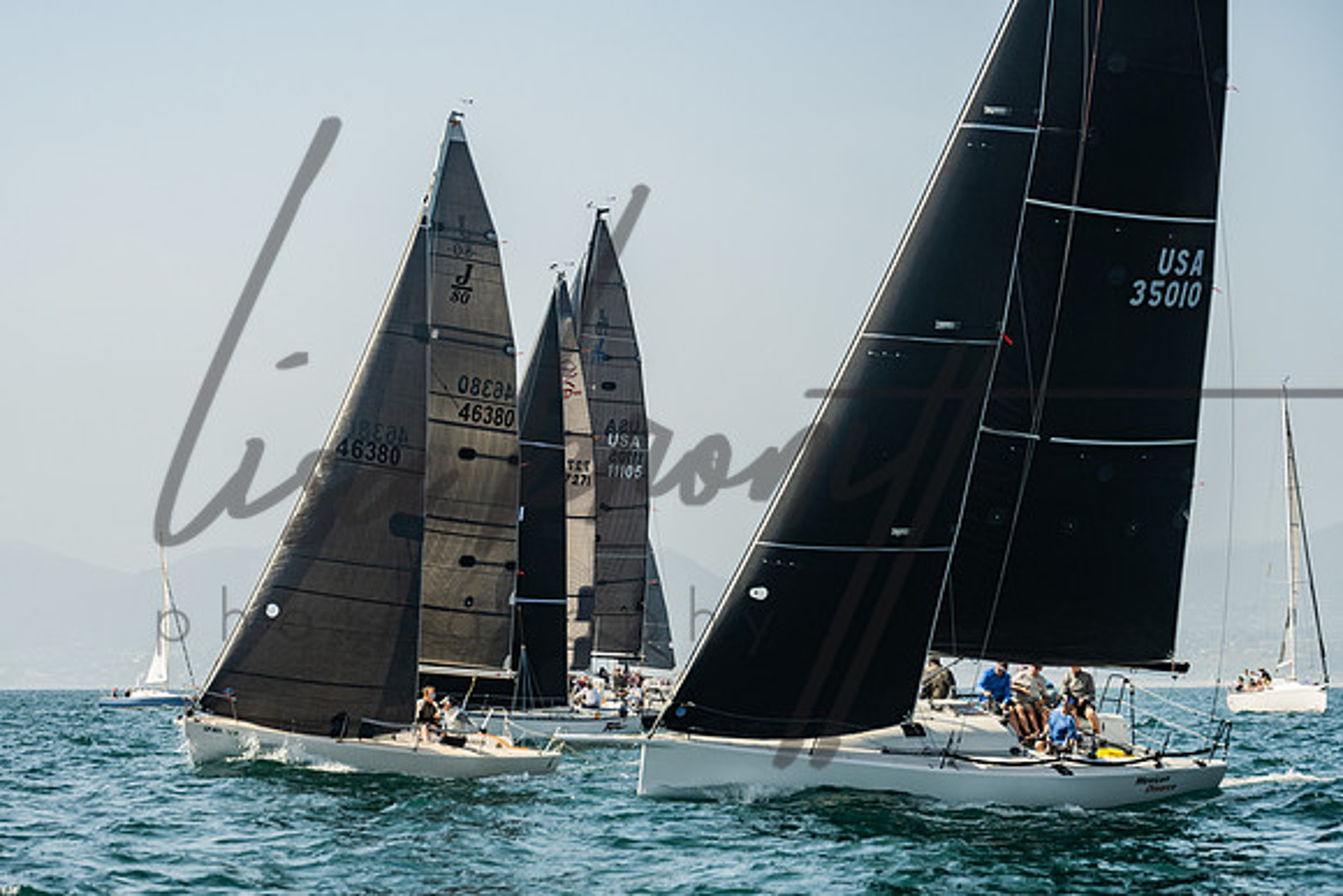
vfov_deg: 12.1
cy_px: 498
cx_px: 609
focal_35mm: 114
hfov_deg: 18.0
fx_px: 4244
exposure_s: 1/800
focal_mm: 96
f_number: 6.3
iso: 320
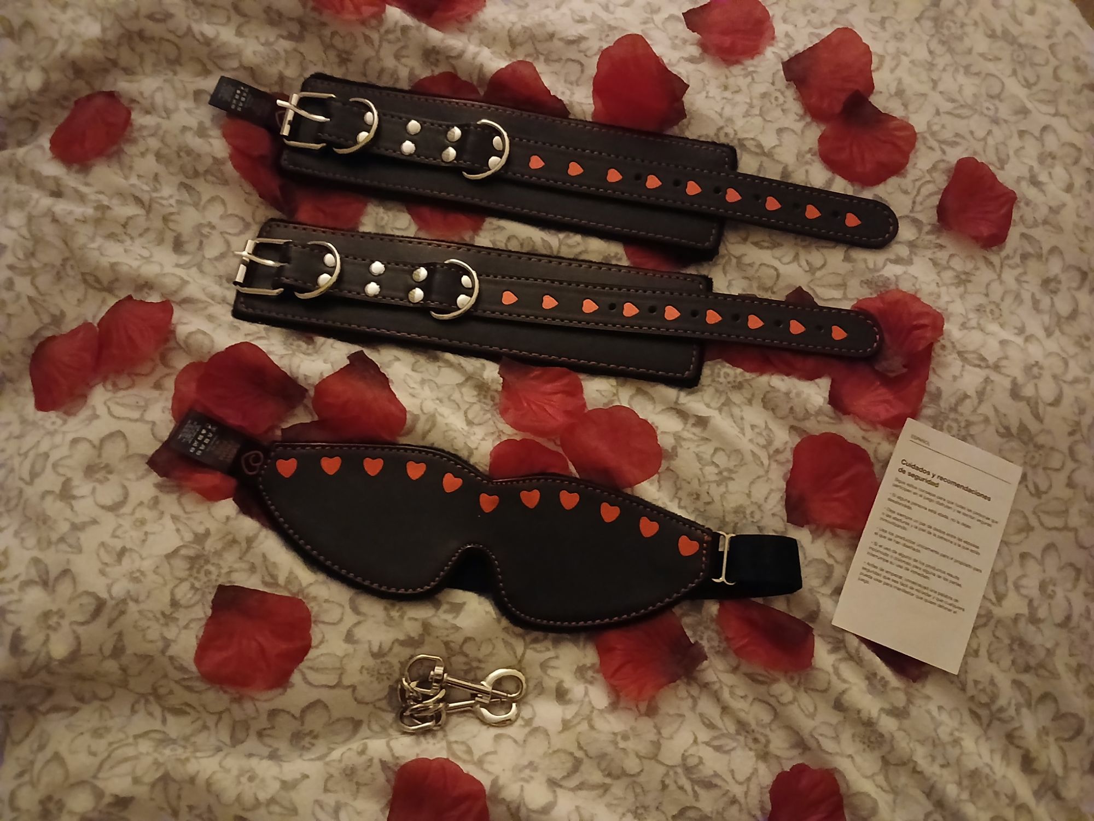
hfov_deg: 67.3
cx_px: 547
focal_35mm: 26
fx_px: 822
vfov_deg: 53.1
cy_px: 410
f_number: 1.8
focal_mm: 3.98
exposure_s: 1/10
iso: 2500
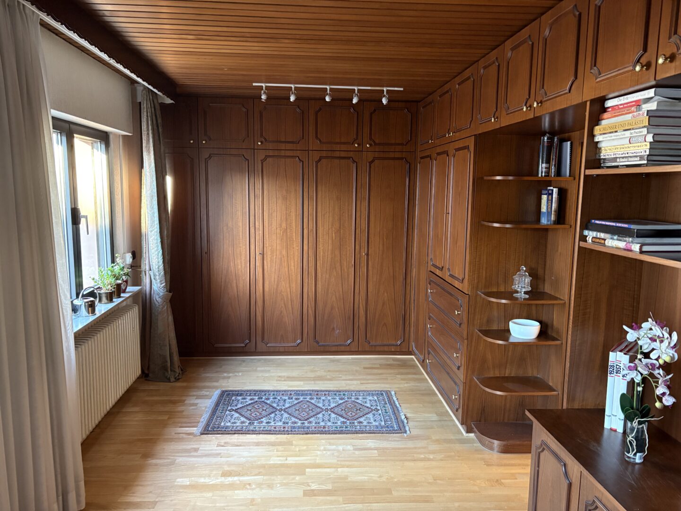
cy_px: 256
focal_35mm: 26
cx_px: 340
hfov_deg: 67.3
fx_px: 511
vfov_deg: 53.1
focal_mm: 5.96
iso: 500
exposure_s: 1/50
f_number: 1.6
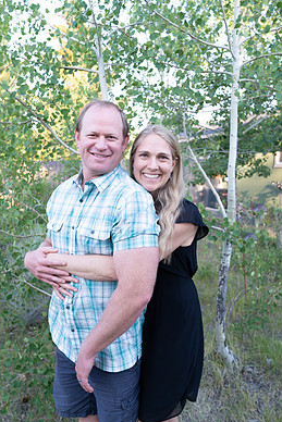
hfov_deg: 44.9
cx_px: 127
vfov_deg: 63.6
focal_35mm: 29
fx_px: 340
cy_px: 211
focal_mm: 25
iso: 320
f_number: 4
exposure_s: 1/160
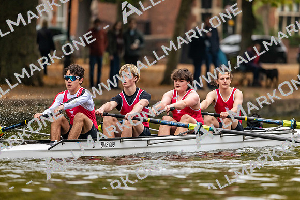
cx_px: 150
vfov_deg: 3.4
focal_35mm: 400
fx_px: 3334
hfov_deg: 5.2
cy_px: 100
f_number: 4.5
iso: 2500
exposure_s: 1/2000
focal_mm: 400
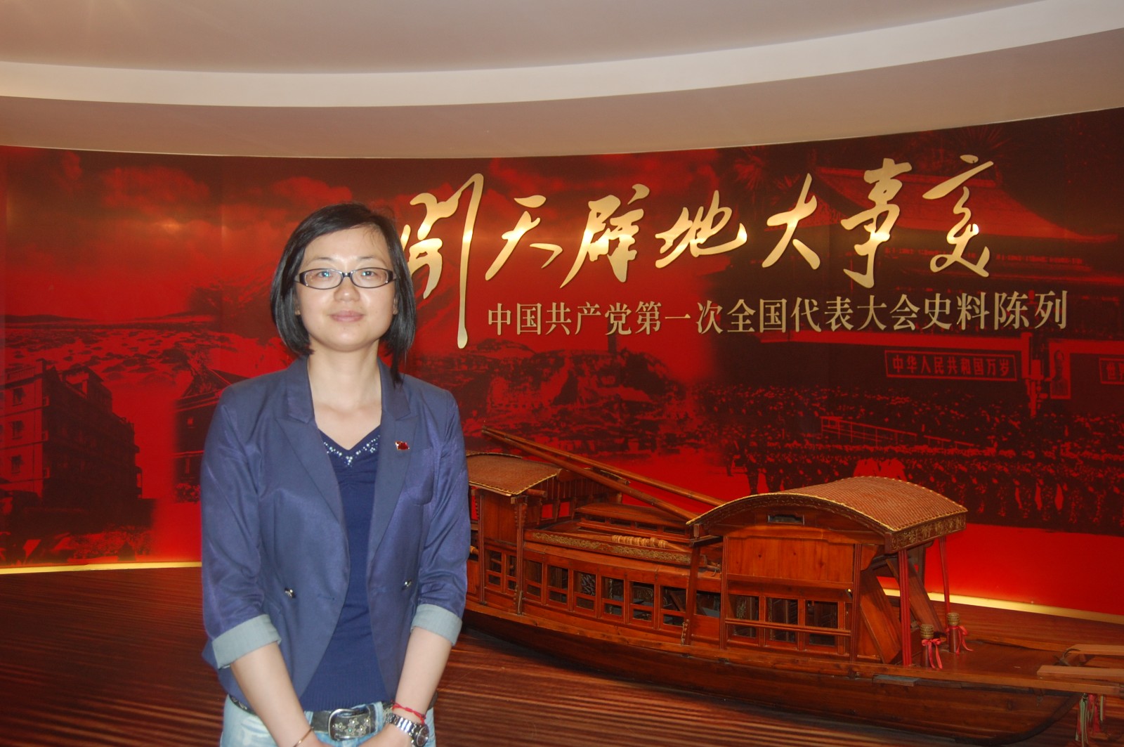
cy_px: 374
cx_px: 562
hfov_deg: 57.3
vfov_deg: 39.9
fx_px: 1029
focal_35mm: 33
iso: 400
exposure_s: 1/60
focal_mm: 22
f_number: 3.8
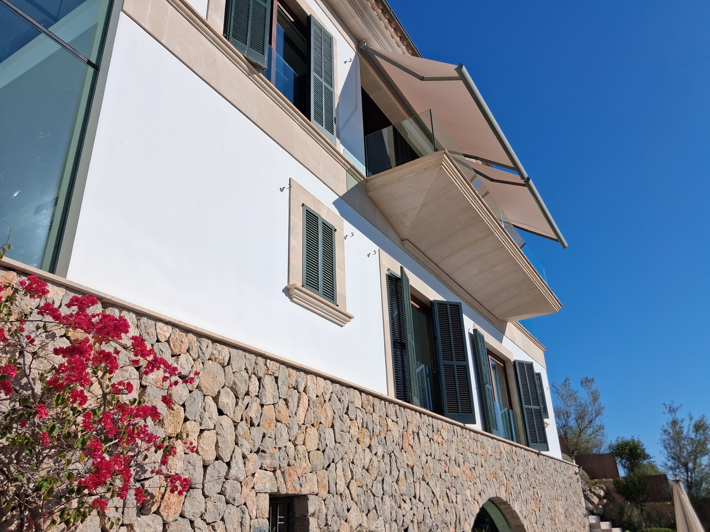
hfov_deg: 65.3
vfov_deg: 51.4
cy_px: 266
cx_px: 355
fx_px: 554
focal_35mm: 27
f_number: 1.8
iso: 25
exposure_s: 1/1364
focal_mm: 4
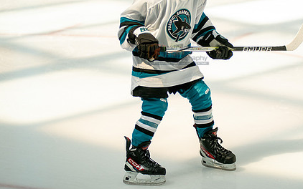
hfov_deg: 12.5
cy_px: 54
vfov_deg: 7.8
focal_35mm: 168
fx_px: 1388
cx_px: 179
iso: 1600
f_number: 3.2
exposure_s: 1/5000
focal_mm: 120
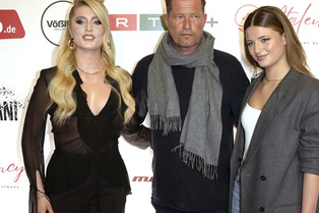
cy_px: 124
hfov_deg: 42.7
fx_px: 407
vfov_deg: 29.2
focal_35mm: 46
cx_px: 181
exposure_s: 1/100
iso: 500
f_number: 5.6
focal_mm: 32
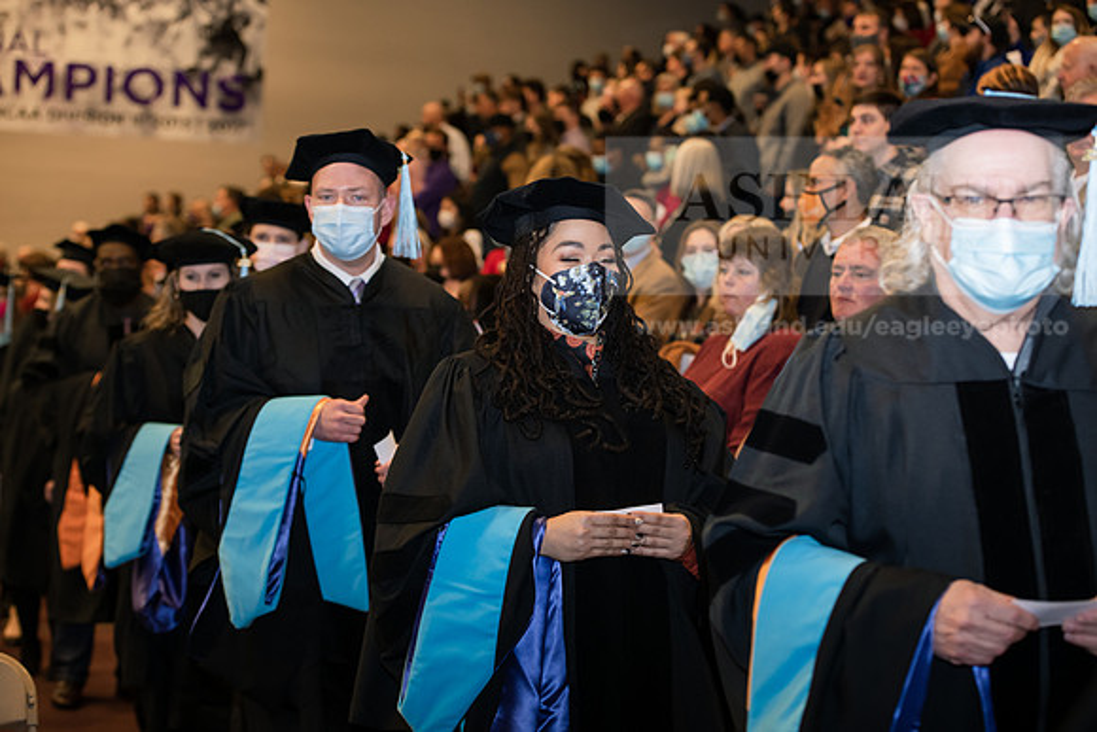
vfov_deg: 19.5
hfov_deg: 28.8
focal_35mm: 70
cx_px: 548
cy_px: 366
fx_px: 2133
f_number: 4
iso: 1600
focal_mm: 70
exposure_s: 1/200
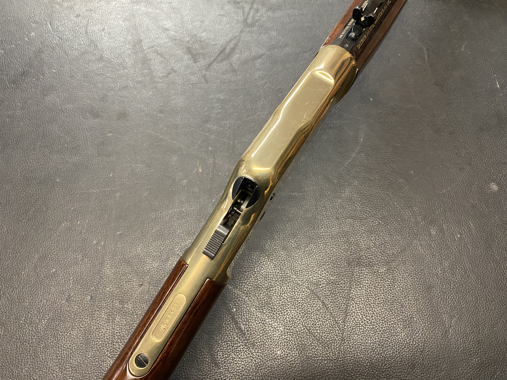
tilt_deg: -70.8
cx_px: 254
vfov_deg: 53.1
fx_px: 381
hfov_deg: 67.3
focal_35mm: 26
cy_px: 190
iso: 320
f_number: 1.8
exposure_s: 1/50
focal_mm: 4.25
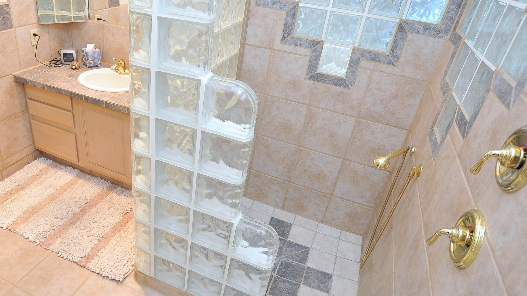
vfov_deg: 46.0
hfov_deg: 72.7
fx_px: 349
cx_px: 196
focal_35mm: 25
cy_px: 137
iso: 640
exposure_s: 1/30
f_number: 8
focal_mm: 18
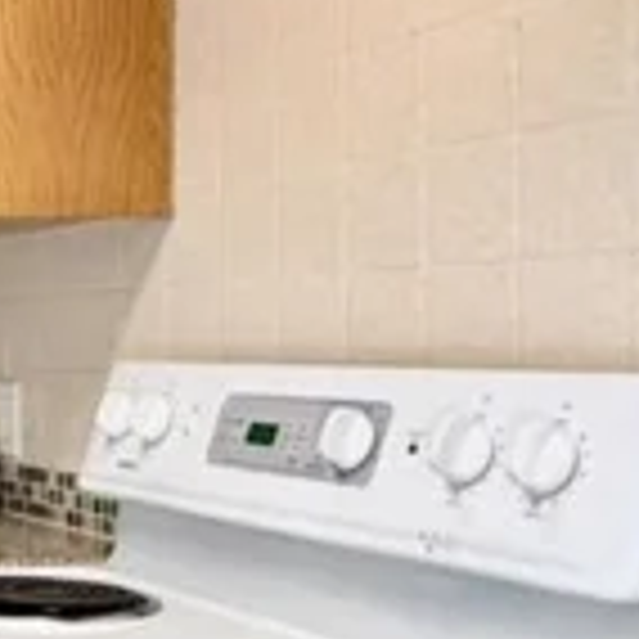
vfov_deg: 26.5
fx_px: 1358
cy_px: 346
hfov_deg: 21.8
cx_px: -335
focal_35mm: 65
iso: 200
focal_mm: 2.22
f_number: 2.2
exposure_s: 1/60
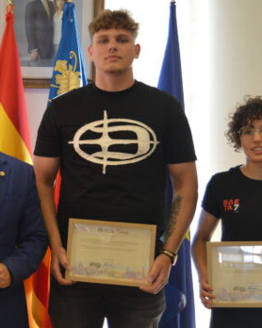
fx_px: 844
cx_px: -33
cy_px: 175
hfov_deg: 17.0
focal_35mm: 87
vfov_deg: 22.0
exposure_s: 1/60
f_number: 4
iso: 500
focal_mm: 28
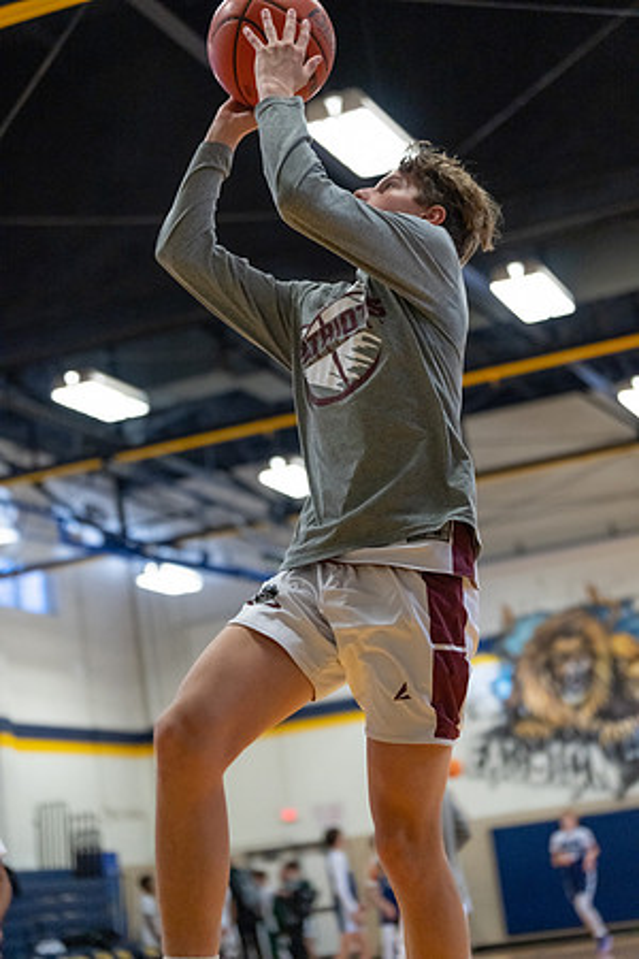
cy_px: 480
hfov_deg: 19.5
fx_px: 1864
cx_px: 320
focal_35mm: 70
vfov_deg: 28.8
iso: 5000
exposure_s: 1/1000
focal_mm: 70
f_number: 2.8
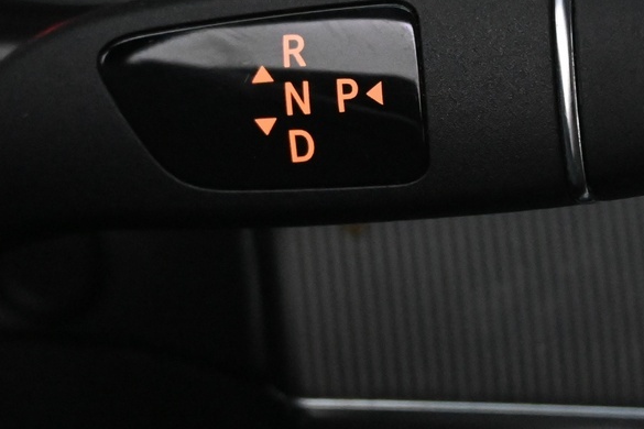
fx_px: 1932
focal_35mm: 108
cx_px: 337
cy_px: 90
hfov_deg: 18.9
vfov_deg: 12.6
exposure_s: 1/40
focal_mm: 26
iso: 5600
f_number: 4.5
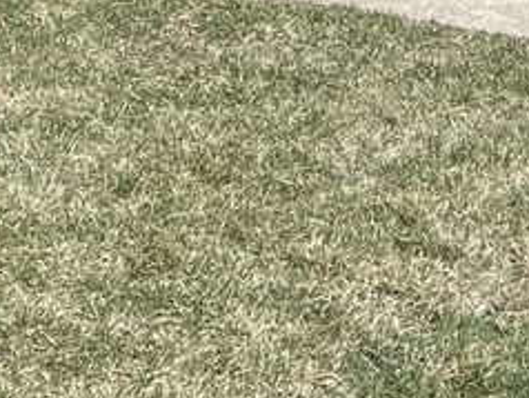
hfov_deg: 12.5
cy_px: -654
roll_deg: -1.4
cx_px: 400
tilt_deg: -1.8
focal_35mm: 157
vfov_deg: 8.4
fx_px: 2402
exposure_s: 1/2165
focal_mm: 5.7
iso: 50
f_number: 1.5
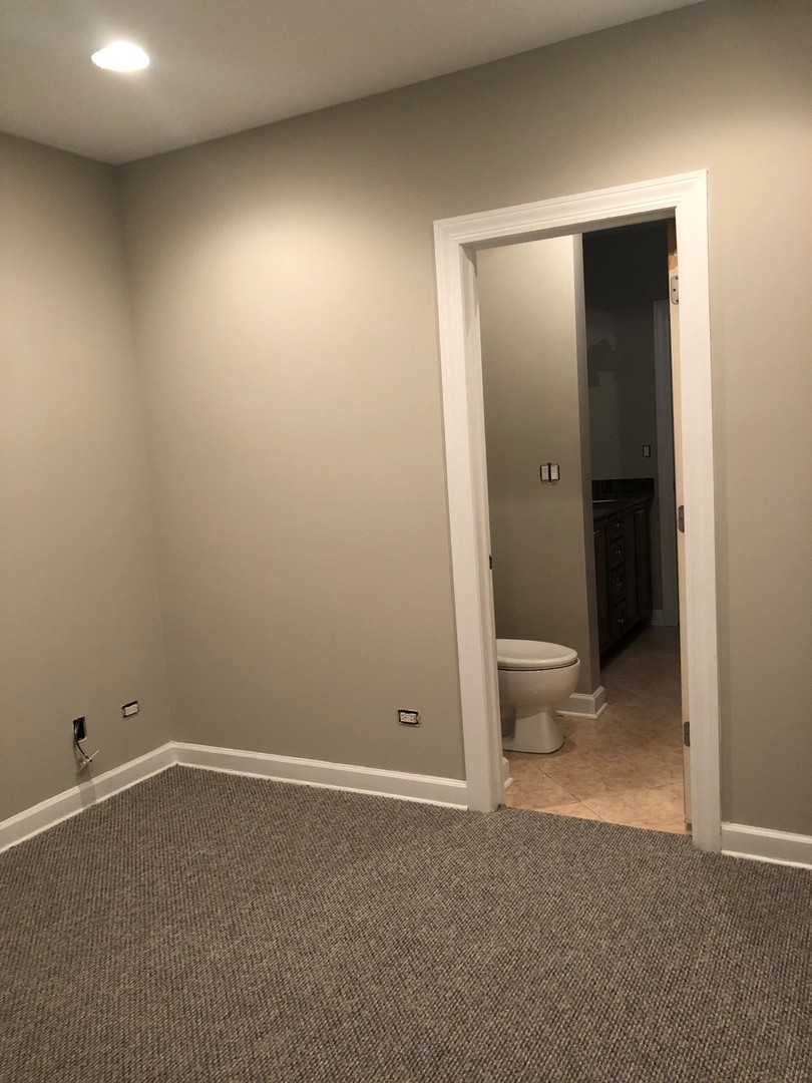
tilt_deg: -6.5
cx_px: 406
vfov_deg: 63.4
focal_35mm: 28
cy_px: 542
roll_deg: +4.0
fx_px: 876
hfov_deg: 49.7
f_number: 1.8
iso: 100
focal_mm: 4
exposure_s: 1/15
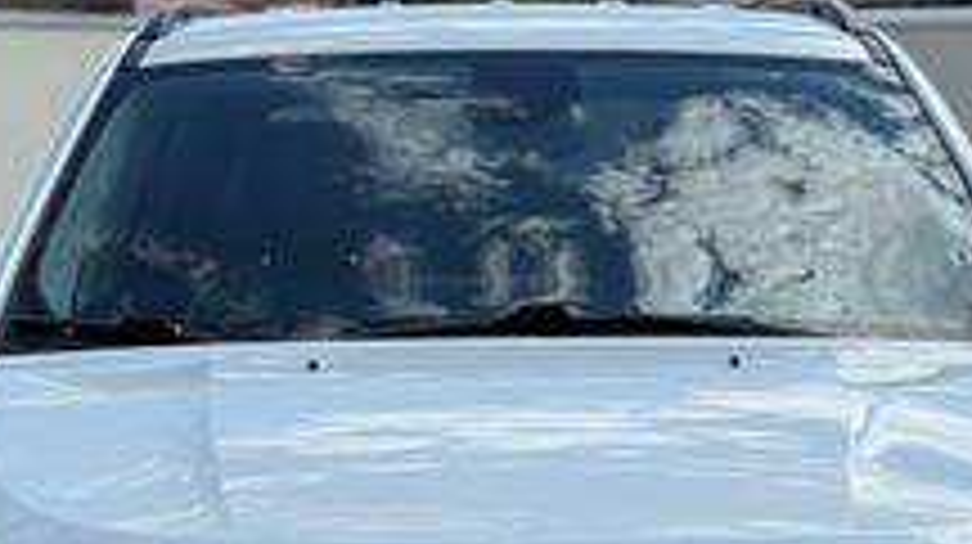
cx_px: 490
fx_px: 2935
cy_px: 486
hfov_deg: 18.8
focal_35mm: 114
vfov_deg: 10.5
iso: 64
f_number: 1.78
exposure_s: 1/4587
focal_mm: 6.76
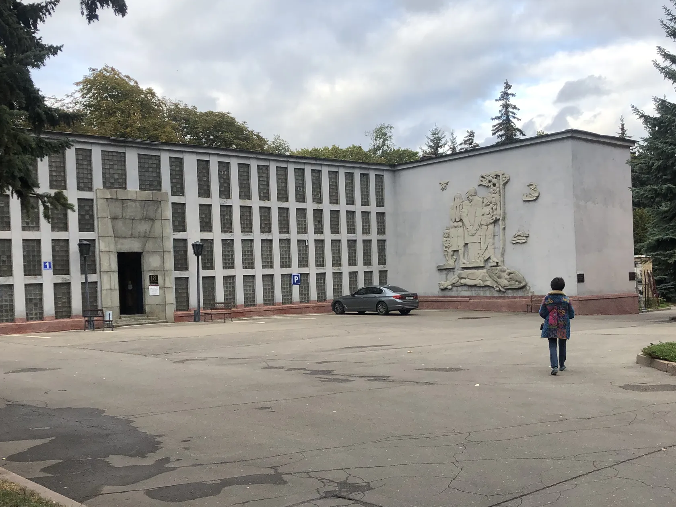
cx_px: 332
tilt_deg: -0.7
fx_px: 781
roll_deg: +3.2
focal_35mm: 40
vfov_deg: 35.9
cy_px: 277
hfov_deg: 46.8
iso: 20
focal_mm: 4
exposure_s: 1/440
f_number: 1.8
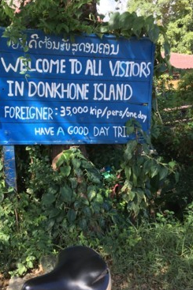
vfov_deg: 51.9
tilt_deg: -16.4
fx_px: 297
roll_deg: +1.2
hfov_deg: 35.7
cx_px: 69
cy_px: 151
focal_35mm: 37
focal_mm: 4.15
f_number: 2.2
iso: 25
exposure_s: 1/265
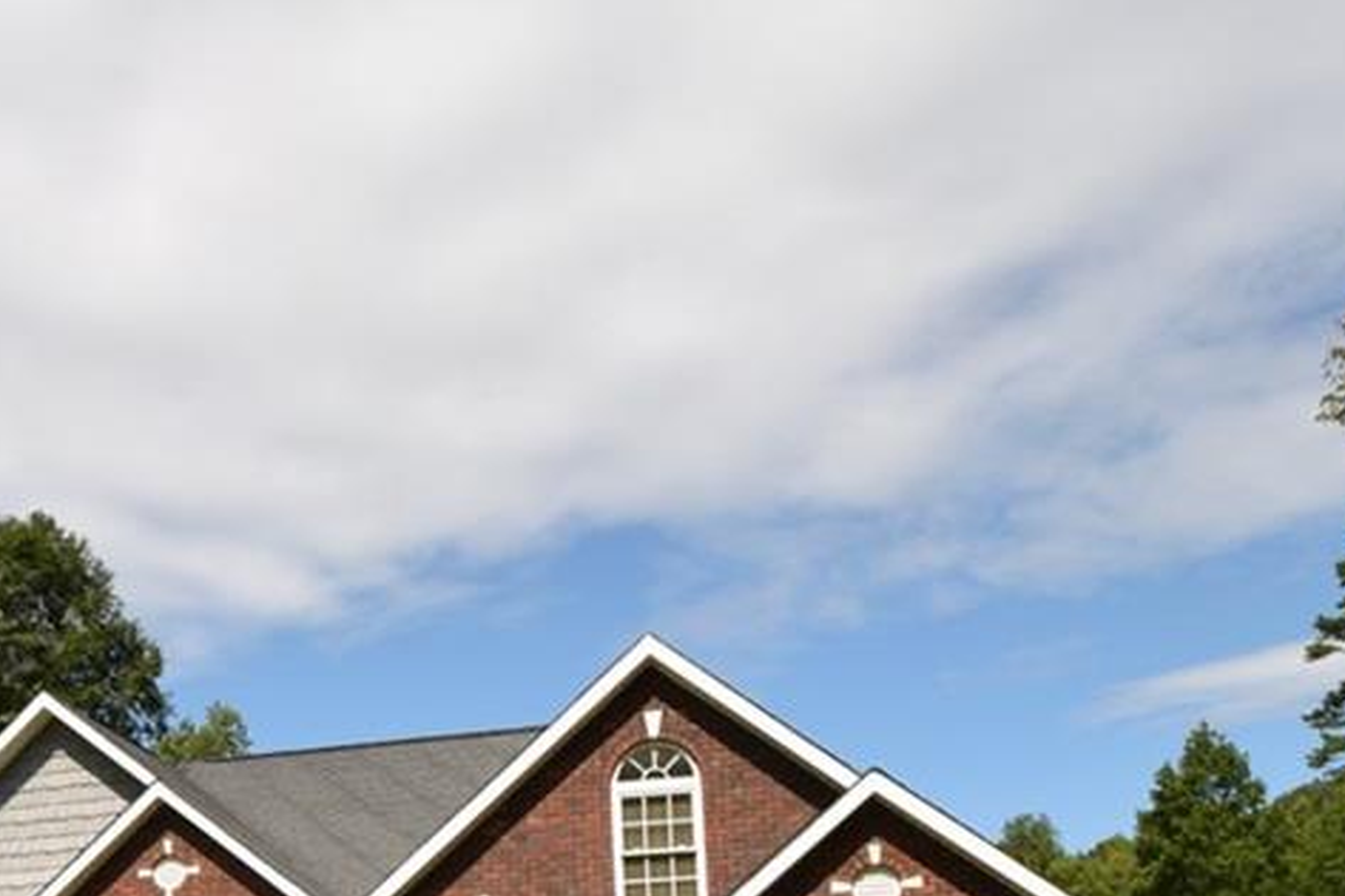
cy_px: 919
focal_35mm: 39
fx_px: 1456
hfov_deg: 47.2
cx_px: 296
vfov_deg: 31.3
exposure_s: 1/200
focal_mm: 12
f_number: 10
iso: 100
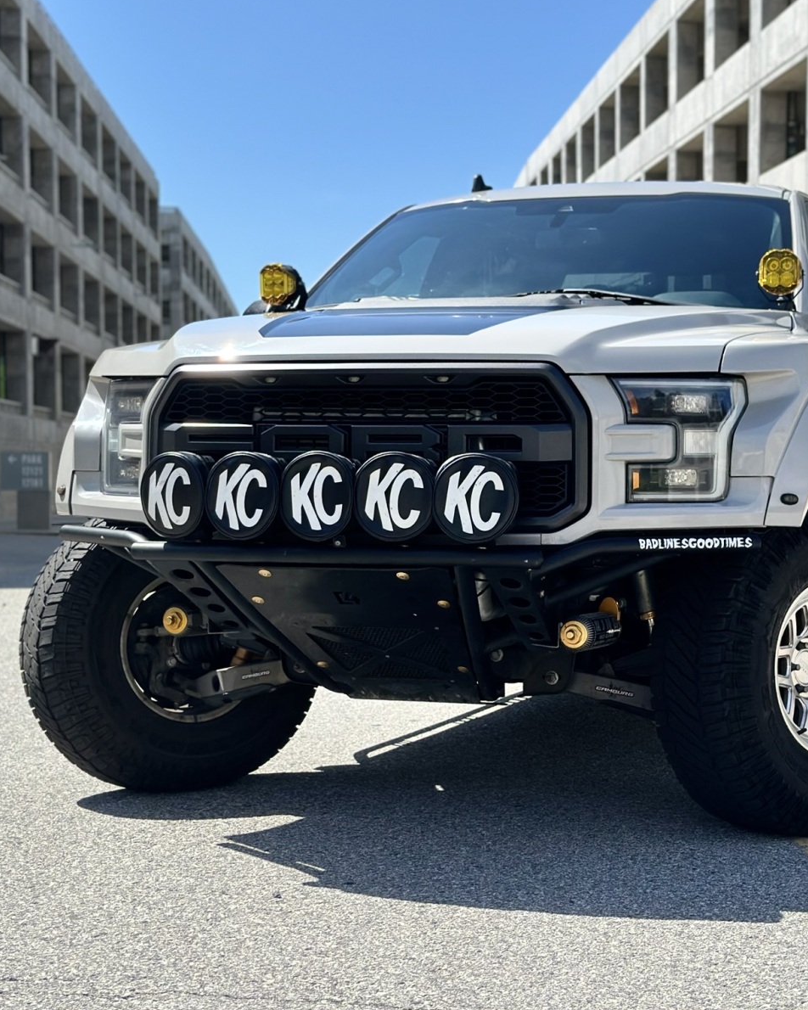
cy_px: 503
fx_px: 1883
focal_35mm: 63
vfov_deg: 30.0
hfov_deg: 24.1
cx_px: 554
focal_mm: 6.86
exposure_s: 1/4184
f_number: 1.78
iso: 100
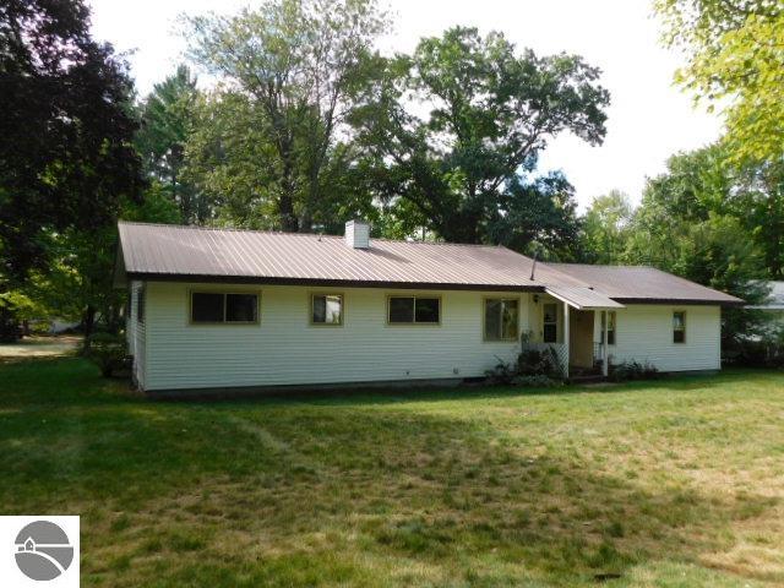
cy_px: 294
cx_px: 392
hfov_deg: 63.4
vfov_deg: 49.7
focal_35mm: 28
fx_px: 634
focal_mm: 4.9
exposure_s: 1/640
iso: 125
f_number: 3.2
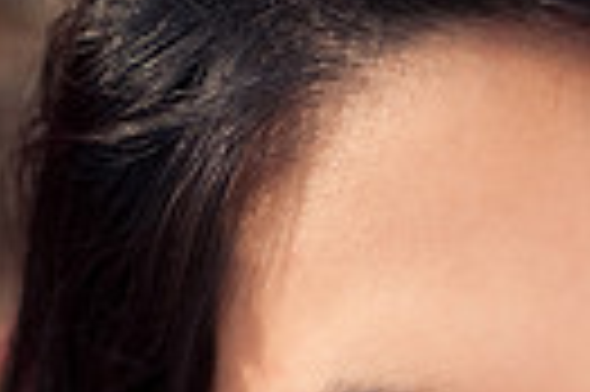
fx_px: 3617
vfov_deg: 6.1
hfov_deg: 9.3
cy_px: 617
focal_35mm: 221
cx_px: 531
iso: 200
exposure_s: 1/250
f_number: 3.2
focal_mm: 50
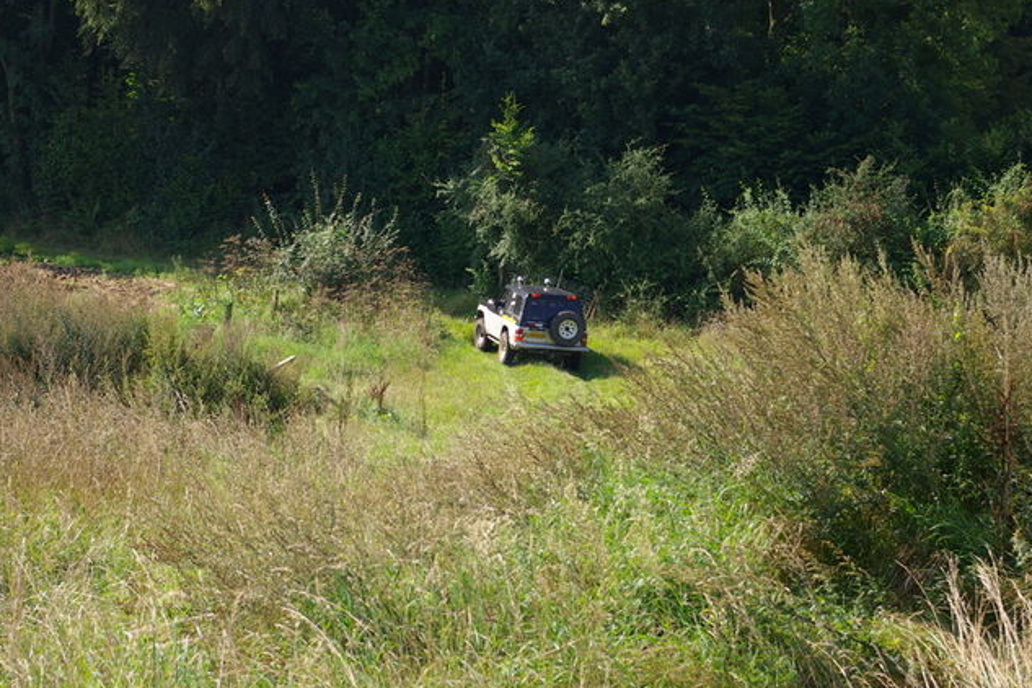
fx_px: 2394
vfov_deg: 16.4
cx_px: 517
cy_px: 343
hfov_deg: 24.3
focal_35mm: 84
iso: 100
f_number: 7.1
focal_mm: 55
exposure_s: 1/125
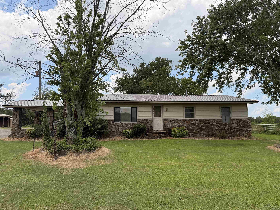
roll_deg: -2.4
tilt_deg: +6.5
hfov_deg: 71.6
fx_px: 194
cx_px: 140
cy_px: 105
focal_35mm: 24
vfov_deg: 56.8
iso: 100
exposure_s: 1/4405
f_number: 1.78
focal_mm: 6.76
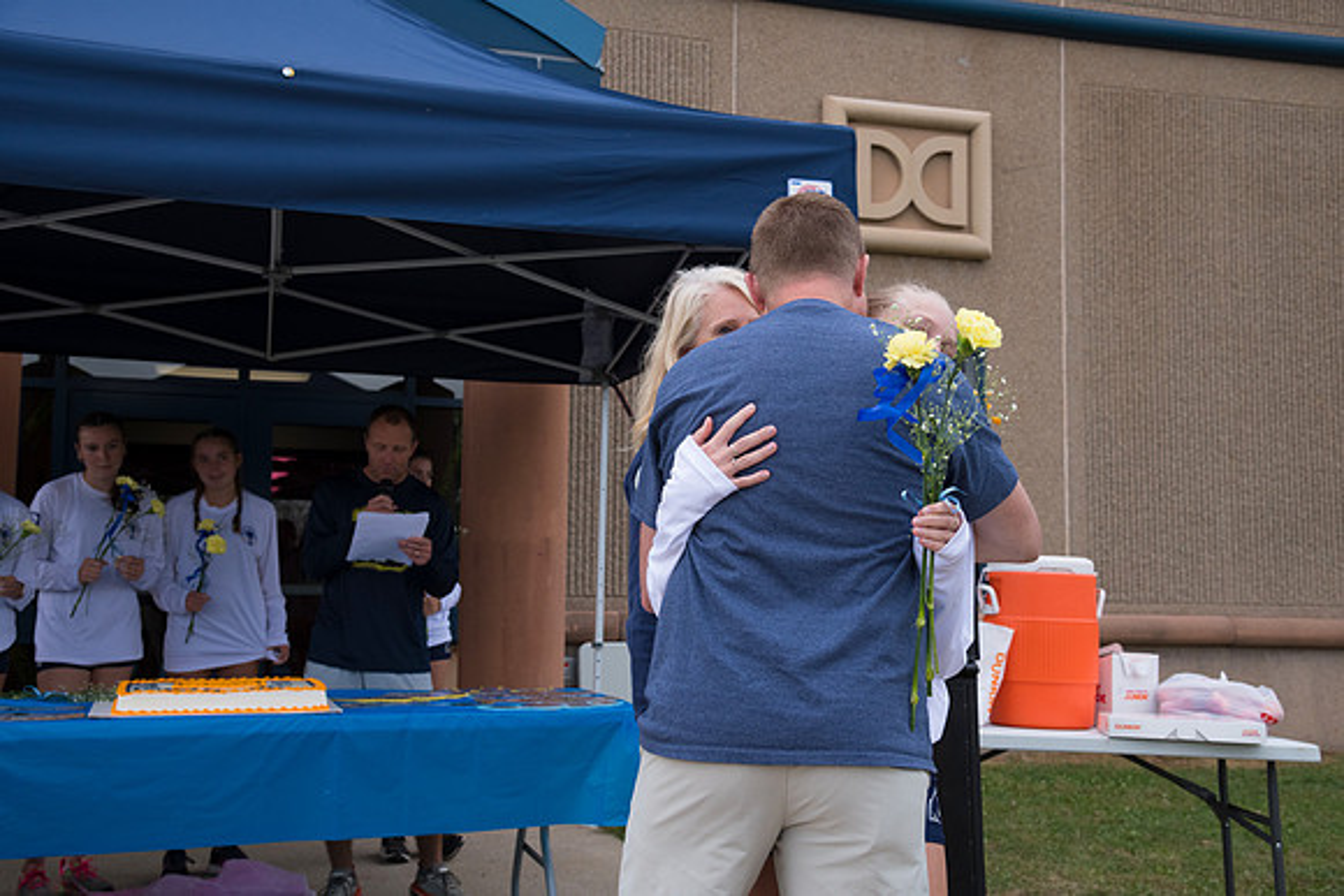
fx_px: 1494
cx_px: 672
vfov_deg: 33.4
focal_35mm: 40
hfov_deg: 48.4
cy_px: 448
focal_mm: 40
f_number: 6.3
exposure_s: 1/800
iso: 1000
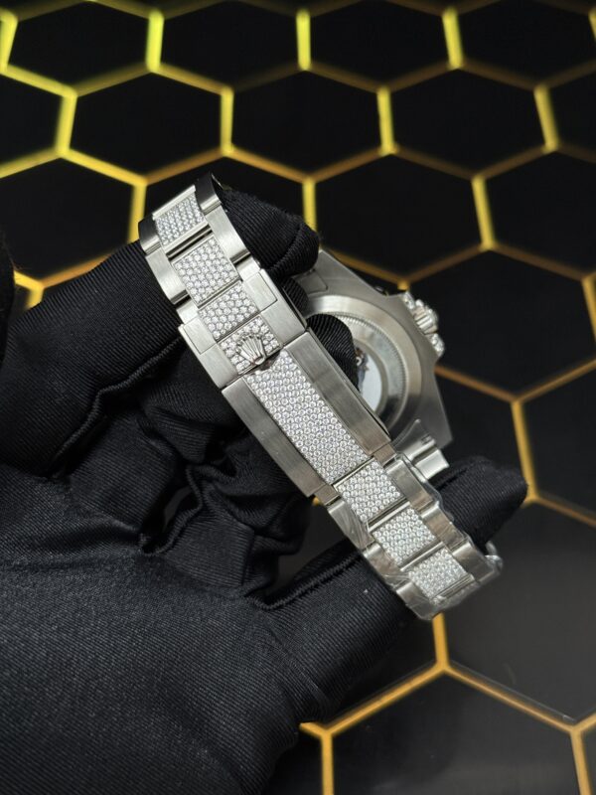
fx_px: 1102
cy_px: 398
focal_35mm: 48
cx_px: 298
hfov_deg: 30.3
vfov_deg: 39.7
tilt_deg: -49.0
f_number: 1.78
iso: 160
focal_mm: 6.76
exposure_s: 1/60
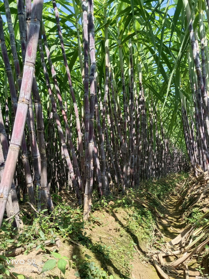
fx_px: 306
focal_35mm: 38
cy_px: 140
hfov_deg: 37.7
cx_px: 104
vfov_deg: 49.0
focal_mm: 4.71
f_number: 1.79
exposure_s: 1/189
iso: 100
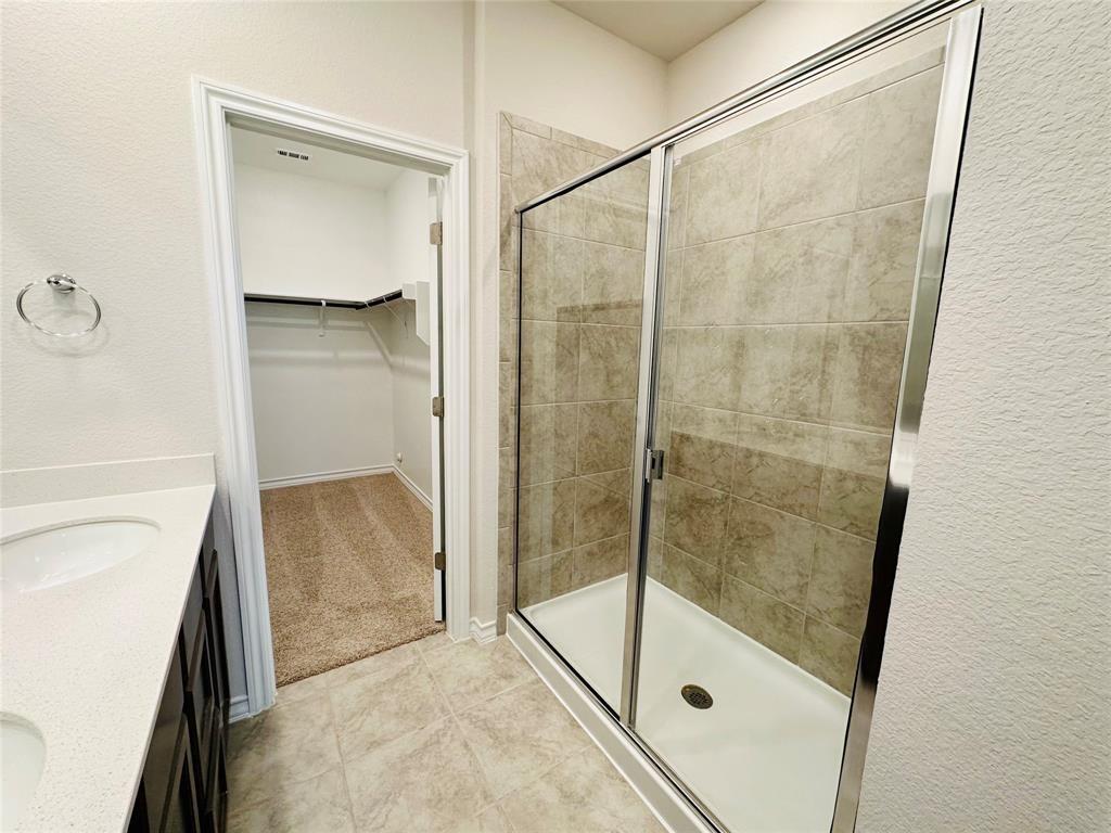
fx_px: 449
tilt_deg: -9.9
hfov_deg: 102.1
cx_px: 556
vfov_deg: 85.7
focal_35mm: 14
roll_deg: -1.4
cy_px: 416
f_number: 2.2
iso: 200
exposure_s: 1/120
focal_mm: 2.22
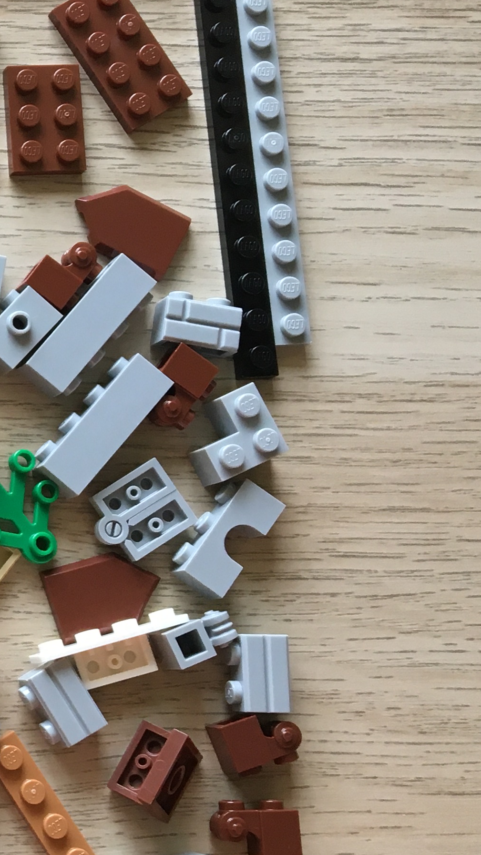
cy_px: 439
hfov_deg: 14.6
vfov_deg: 29.7
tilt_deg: -82.5
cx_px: -421
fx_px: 1610
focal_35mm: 71
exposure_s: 1/33
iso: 40
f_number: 2.2
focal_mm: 4.15
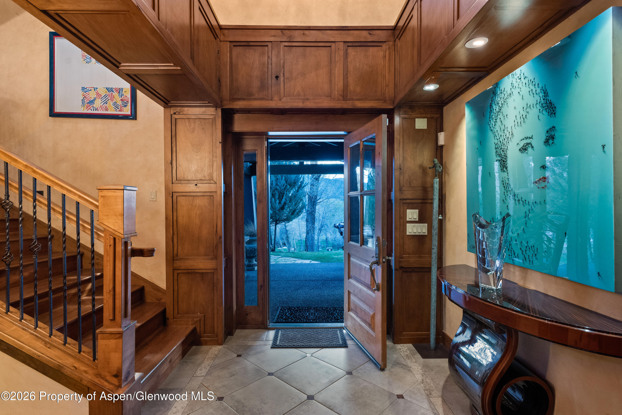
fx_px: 294
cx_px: 311
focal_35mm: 17
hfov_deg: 93.3
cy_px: 208
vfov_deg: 70.5
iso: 1600
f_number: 7.1
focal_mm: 17
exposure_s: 1/3
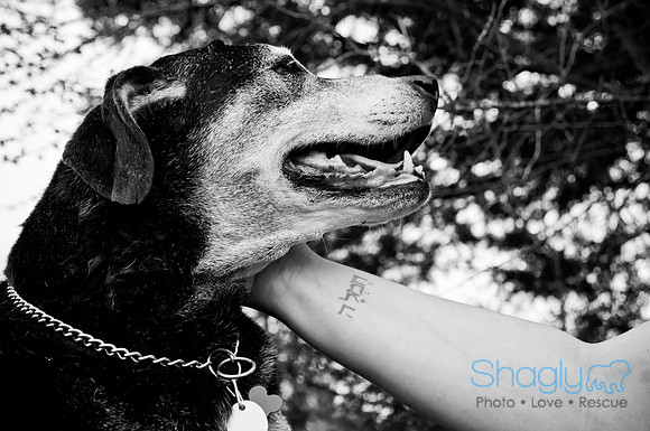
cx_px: 325
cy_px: 216
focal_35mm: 57
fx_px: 1028
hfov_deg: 35.1
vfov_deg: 23.7
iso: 320
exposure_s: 1/200
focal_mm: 38
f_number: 5
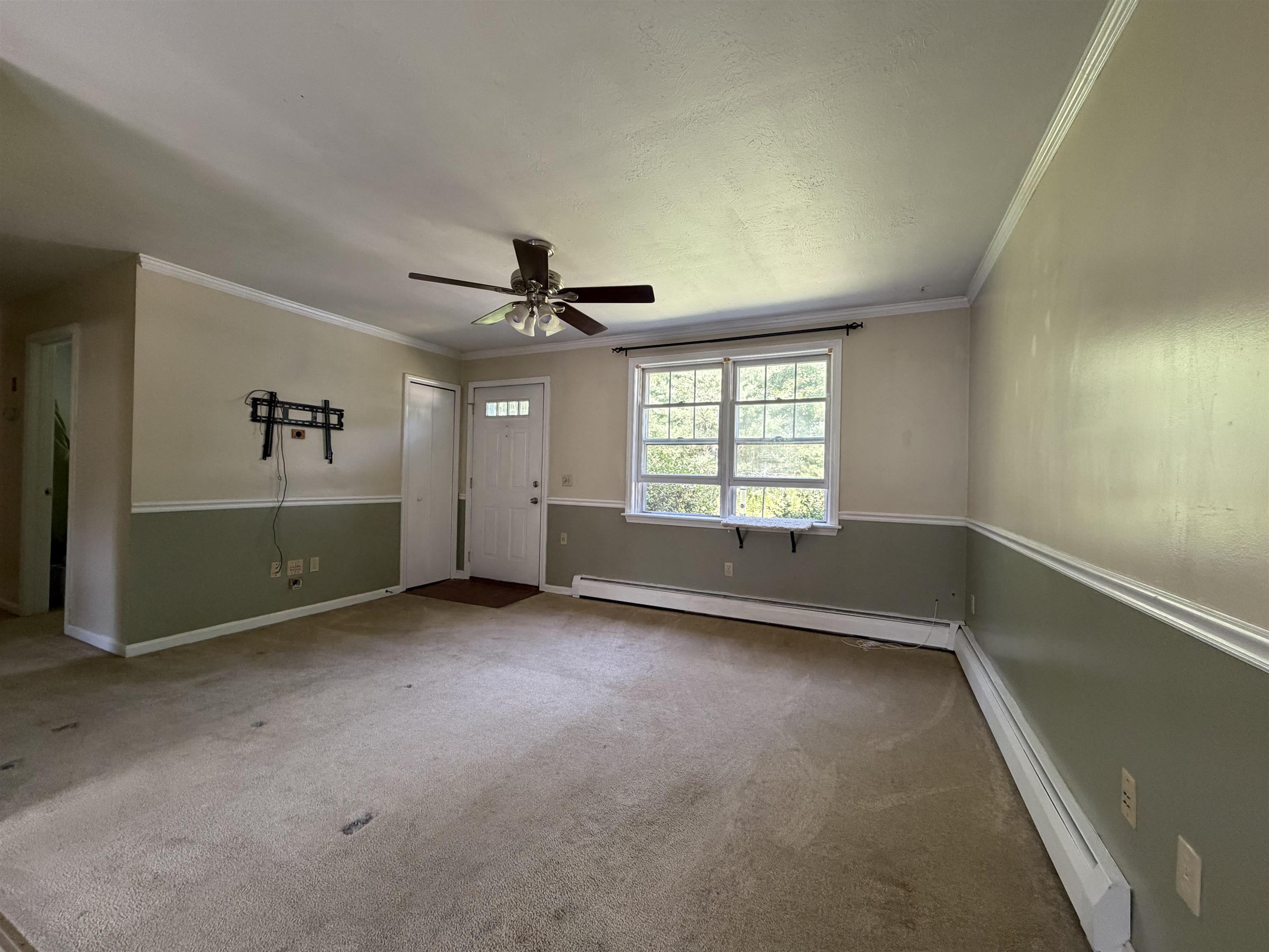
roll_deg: -1.2
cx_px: 634
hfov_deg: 102.1
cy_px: 476
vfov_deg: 85.7
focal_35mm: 14
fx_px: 513
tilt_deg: +0.5
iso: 320
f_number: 2.2
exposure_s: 1/70
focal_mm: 2.22
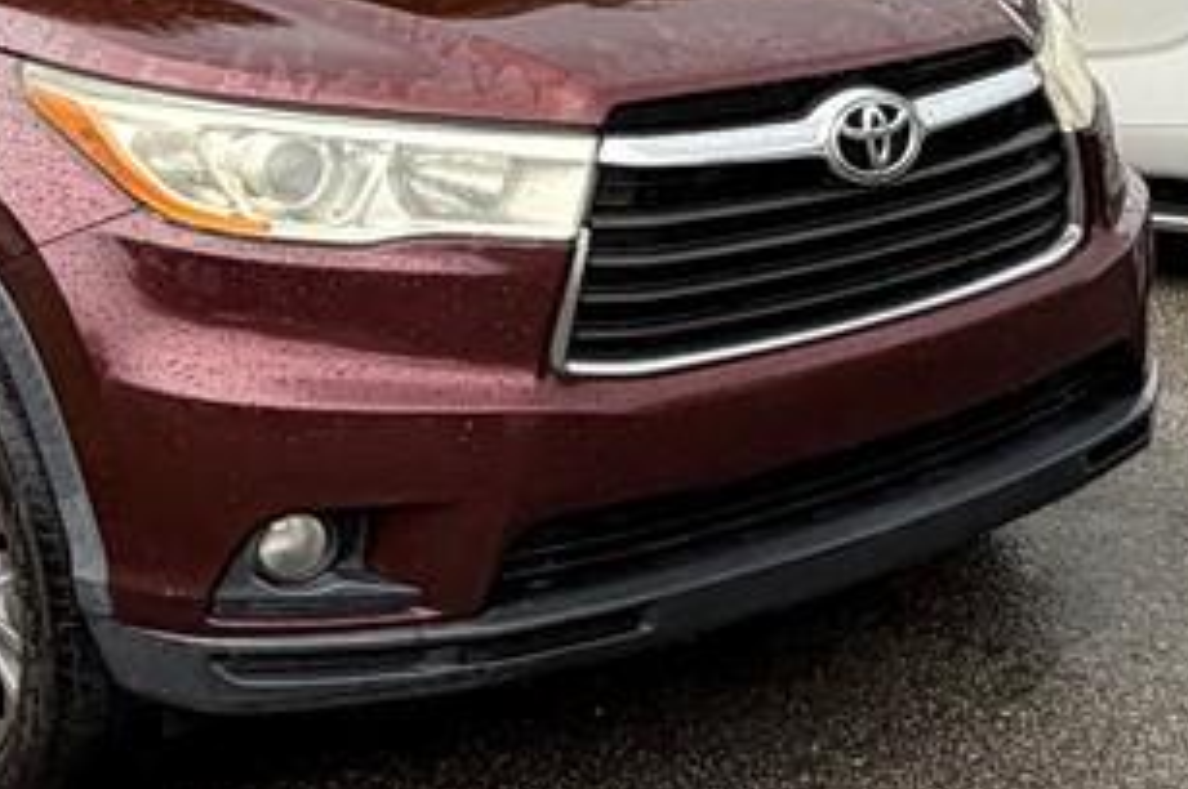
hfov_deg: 25.6
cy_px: -23
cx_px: 1122
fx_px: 2505
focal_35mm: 76
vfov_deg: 17.4
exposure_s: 1/173
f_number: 2.2
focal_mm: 2.22
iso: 40
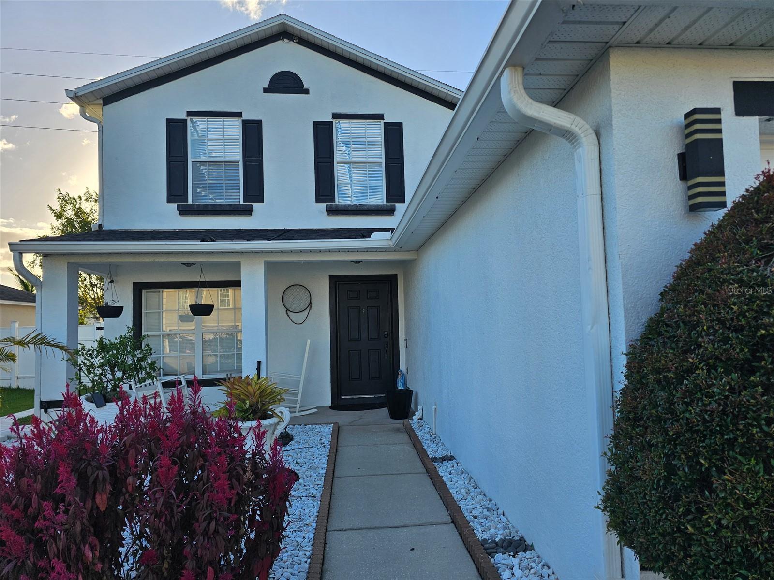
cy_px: 290
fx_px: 514
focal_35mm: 23
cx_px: 387
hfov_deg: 73.9
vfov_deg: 58.9
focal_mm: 6.3
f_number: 1.7
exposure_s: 1/507
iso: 16
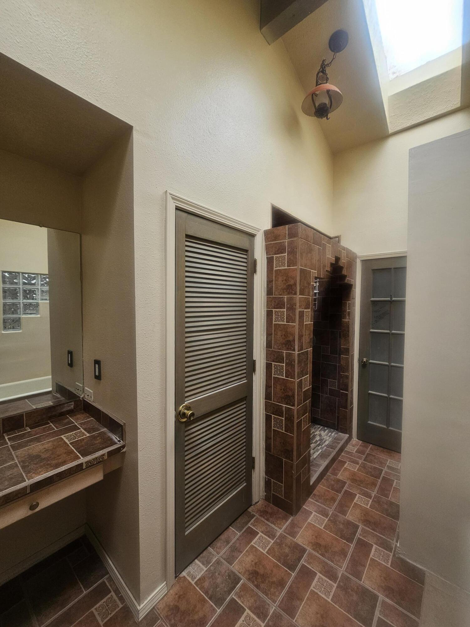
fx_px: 235
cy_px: 314
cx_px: 235
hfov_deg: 89.9
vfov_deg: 106.2
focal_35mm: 13
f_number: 2.2
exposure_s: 1/120
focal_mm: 2.2
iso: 64
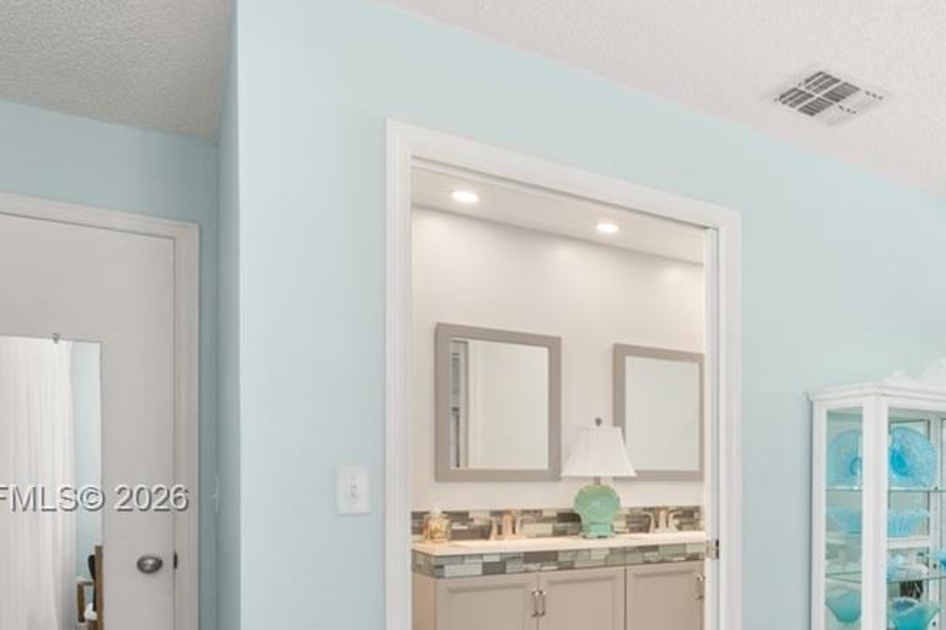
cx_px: 886
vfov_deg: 43.0
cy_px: 500
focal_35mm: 29
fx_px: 762
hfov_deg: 53.8
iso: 400
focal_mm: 12
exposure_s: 1
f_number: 11
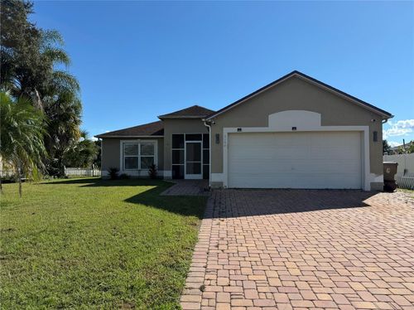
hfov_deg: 71.6
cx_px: 207
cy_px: 155
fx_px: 287
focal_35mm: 24
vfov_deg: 56.7
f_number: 1.78
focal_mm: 6.76
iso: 80
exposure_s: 1/5319
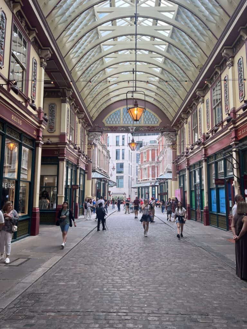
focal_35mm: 26
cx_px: 124
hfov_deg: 53.1
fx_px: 247
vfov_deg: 67.3
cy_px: 164
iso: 40
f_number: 1.5
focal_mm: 5.7
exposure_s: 1/285
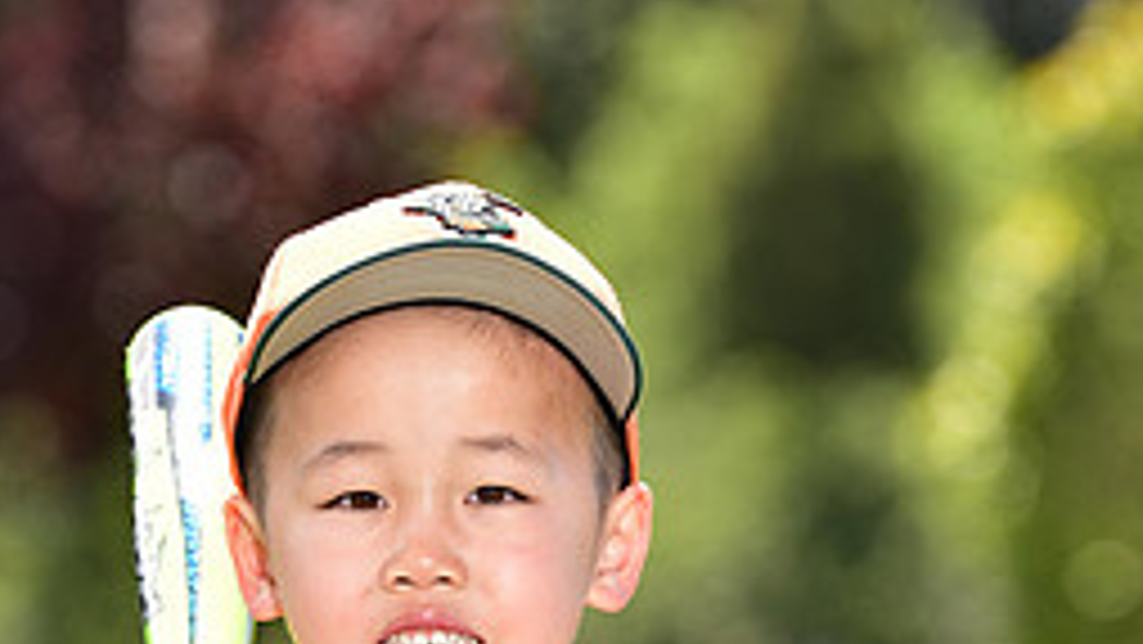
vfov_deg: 2.5
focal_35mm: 479
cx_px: 403
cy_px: 838
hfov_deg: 4.5
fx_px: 14520
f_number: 5
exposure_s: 1/200
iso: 80
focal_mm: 200
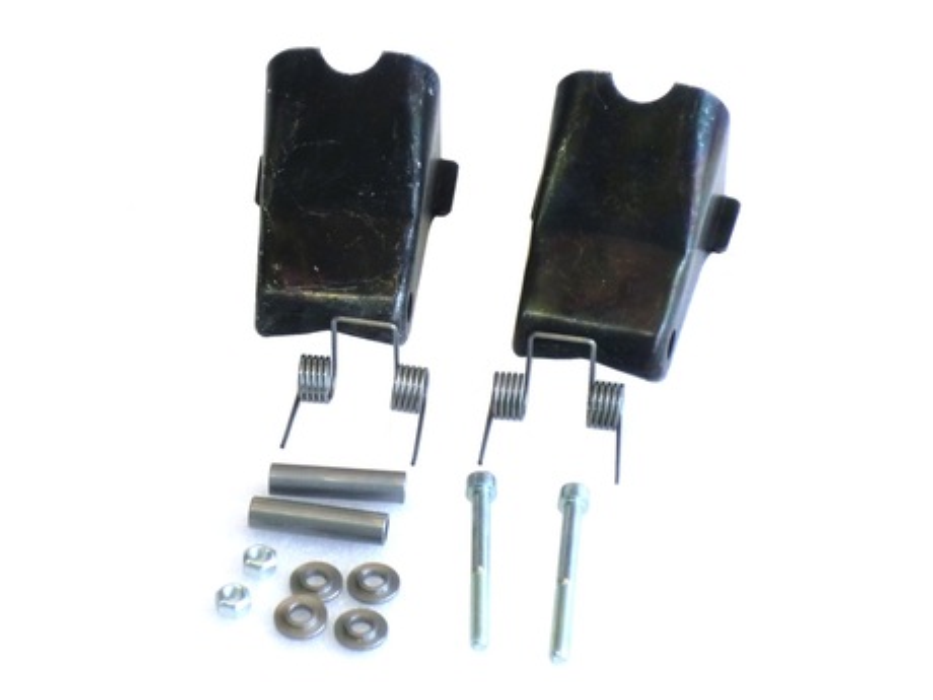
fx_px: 2803
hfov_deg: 18.9
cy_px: 350
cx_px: 466
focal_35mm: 104
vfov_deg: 14.2
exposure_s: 1/100
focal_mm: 18.6
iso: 200
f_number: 5.9
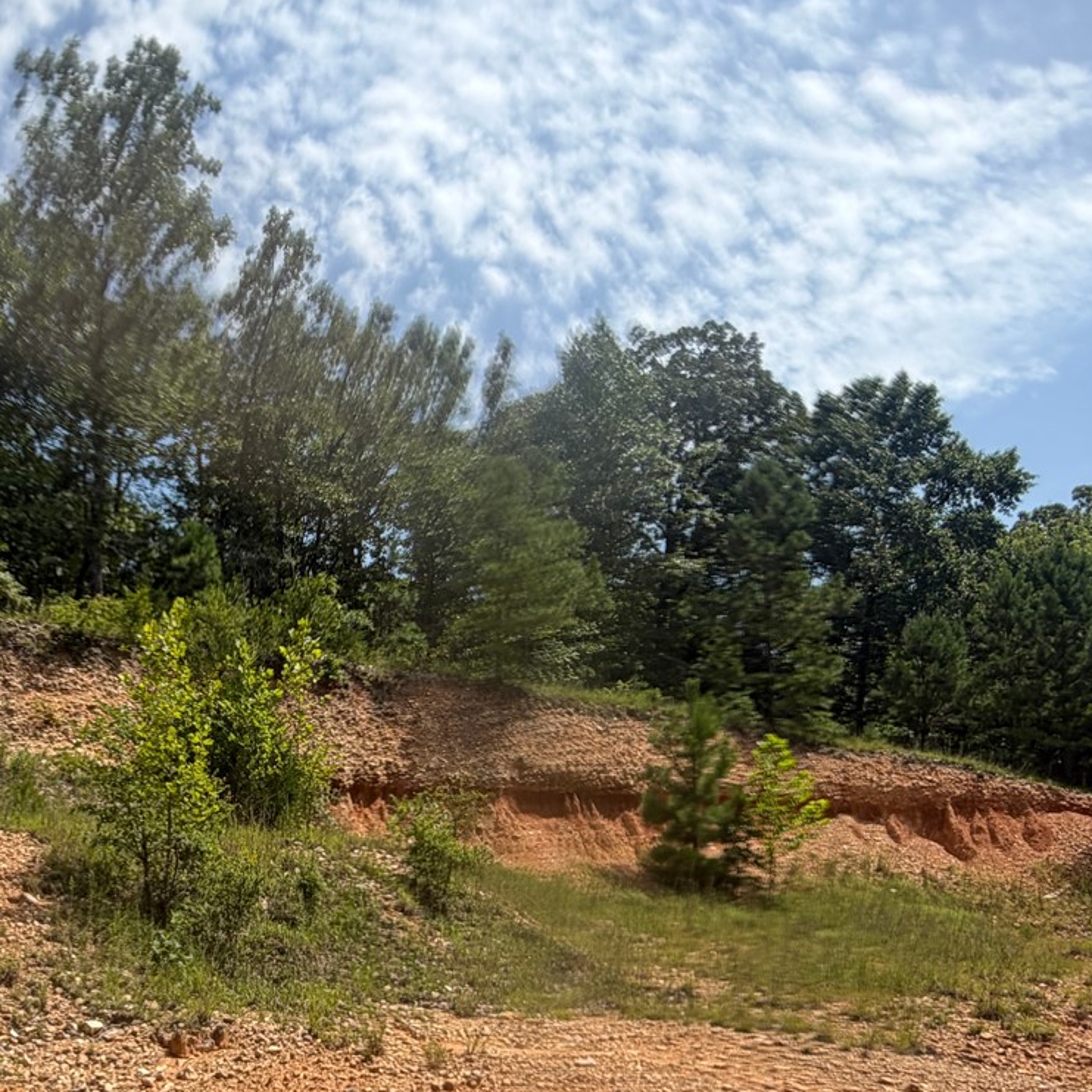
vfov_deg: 49.4
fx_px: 1142
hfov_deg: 48.5
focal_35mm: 32
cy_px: 796
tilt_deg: +3.5
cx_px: 234
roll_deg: -0.9
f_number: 2.2
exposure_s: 1/841
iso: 20
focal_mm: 2.22
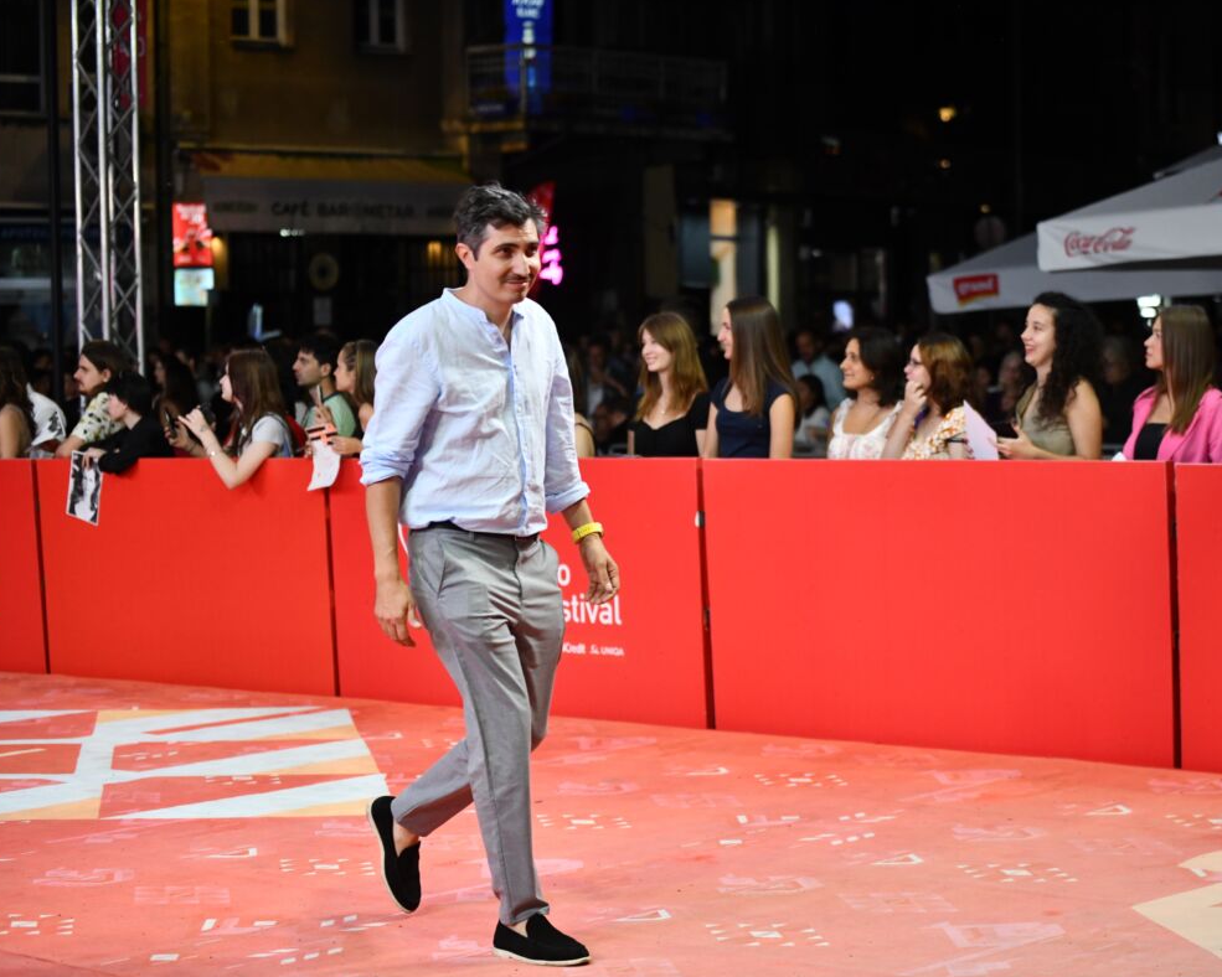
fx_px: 2893
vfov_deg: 19.2
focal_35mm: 80
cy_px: 491
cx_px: 726
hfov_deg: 23.8
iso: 2000
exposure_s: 1/1250
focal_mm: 70
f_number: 2.8
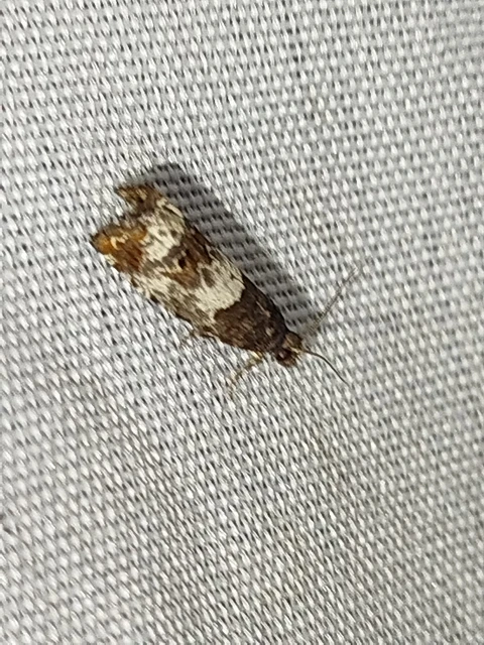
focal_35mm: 129
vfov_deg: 15.3
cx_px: 242
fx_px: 2405
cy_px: 322
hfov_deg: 11.5
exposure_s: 1/50
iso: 80
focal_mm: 5.31
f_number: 1.7
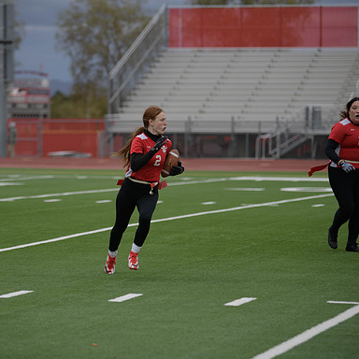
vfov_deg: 10.5
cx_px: 138
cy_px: 180
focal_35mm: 167
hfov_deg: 10.5
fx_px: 1959
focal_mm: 130
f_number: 2.8
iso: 80
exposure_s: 1/200
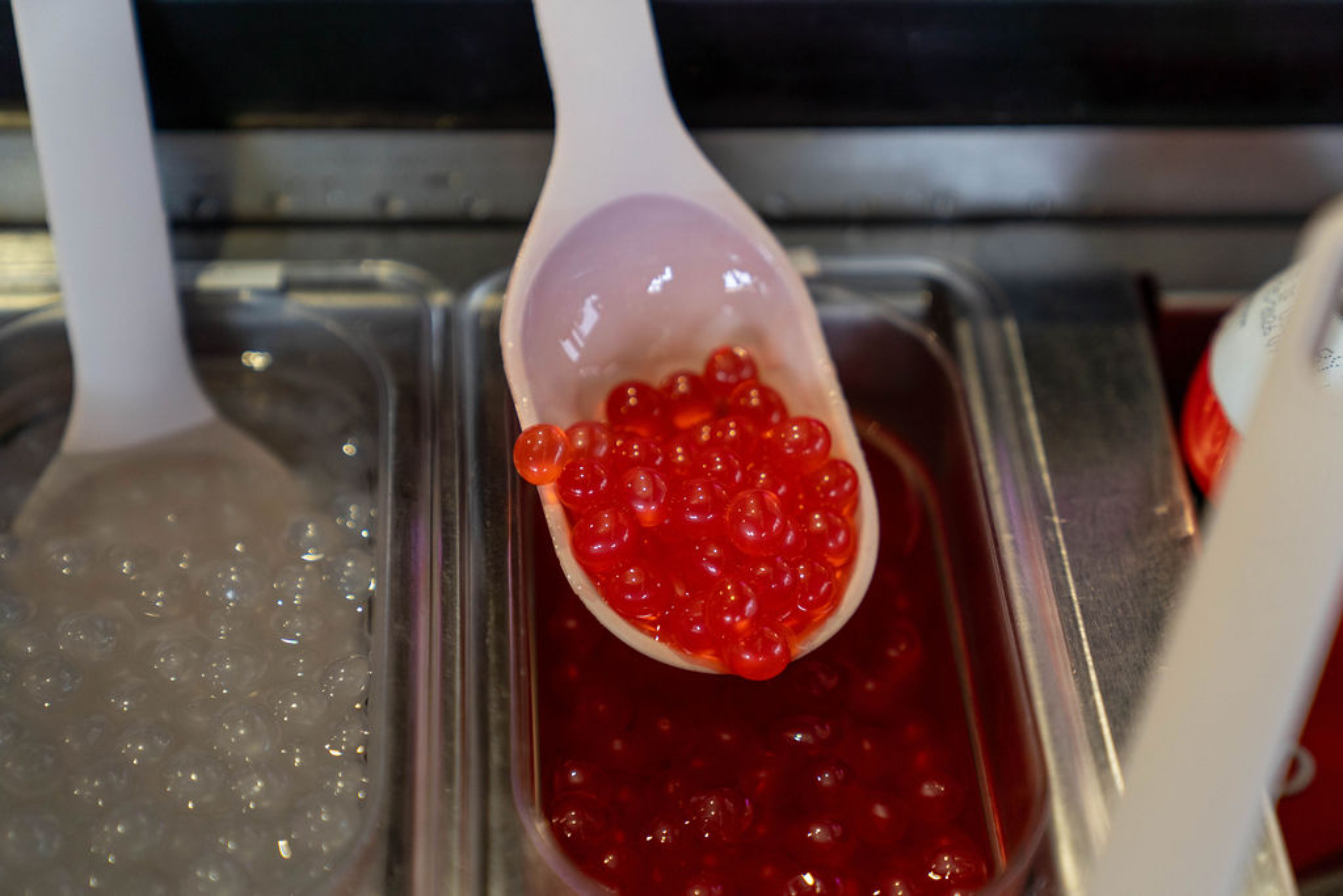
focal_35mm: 70
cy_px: 448
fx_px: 2612
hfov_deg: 28.8
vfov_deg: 19.5
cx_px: 672
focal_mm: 70
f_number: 2.8
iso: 500
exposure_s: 1/400
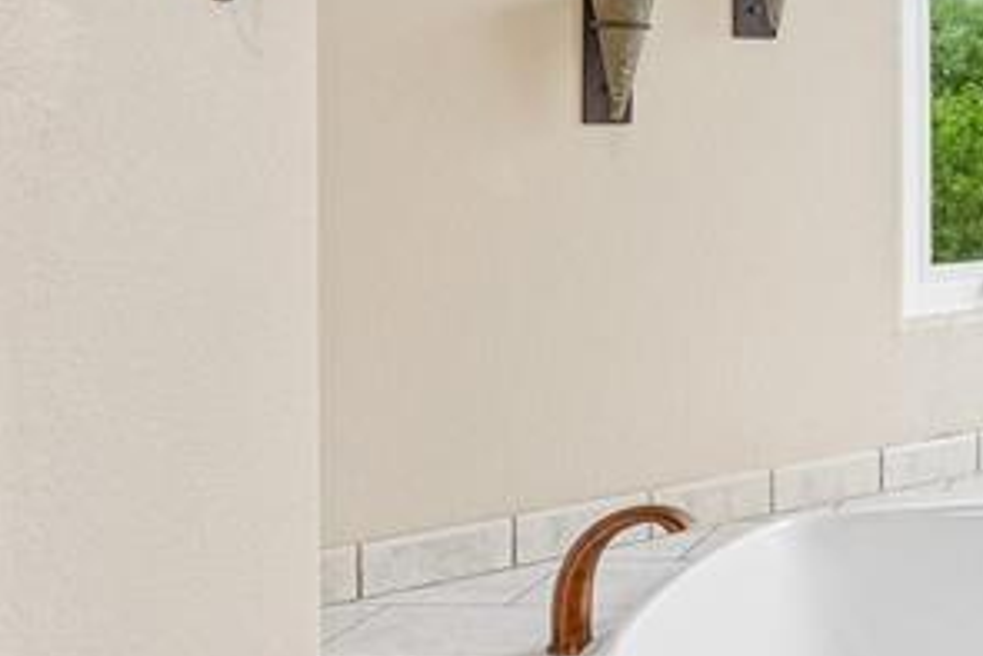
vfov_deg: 25.3
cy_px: 87
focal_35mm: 52
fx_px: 1421
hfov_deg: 32.0
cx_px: 1170
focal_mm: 10
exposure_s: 1/30
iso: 800
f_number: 8
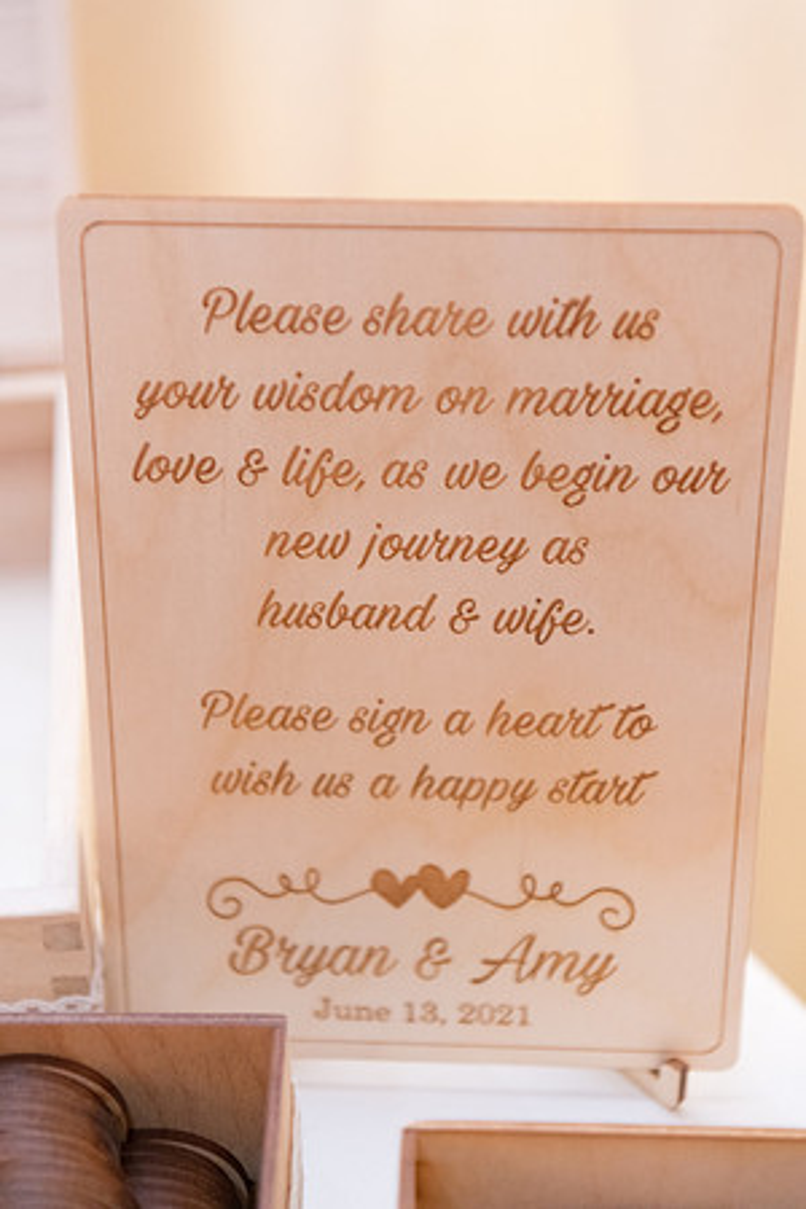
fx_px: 2351
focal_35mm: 70
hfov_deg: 19.5
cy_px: 604
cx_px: 403
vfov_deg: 28.8
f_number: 2.8
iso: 2000
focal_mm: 70
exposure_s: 1/100
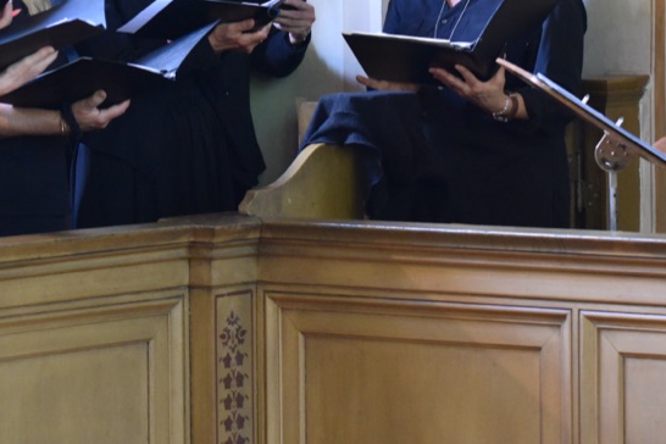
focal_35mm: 255
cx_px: 356
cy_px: 76
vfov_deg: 5.4
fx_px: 4717
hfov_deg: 8.1
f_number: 4
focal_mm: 116
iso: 6400
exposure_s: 1/40
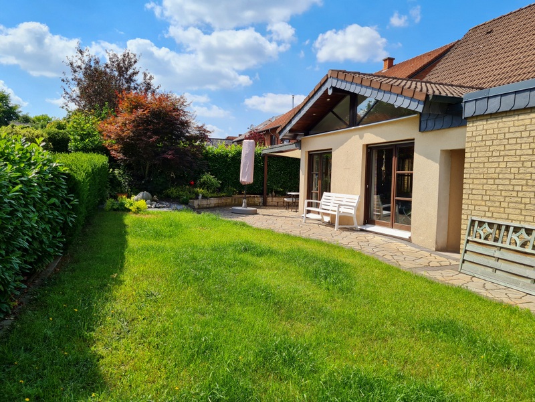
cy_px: 201
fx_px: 402
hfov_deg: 67.3
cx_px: 268
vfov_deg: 53.1
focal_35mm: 26
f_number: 1.8
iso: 50
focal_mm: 5.4
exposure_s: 1/3333
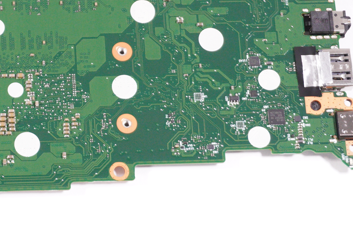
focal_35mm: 136
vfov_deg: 10.0
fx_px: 1334
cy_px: 54
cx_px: 18
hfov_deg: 14.9
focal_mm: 41
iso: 2000
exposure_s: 1/250
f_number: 5.6
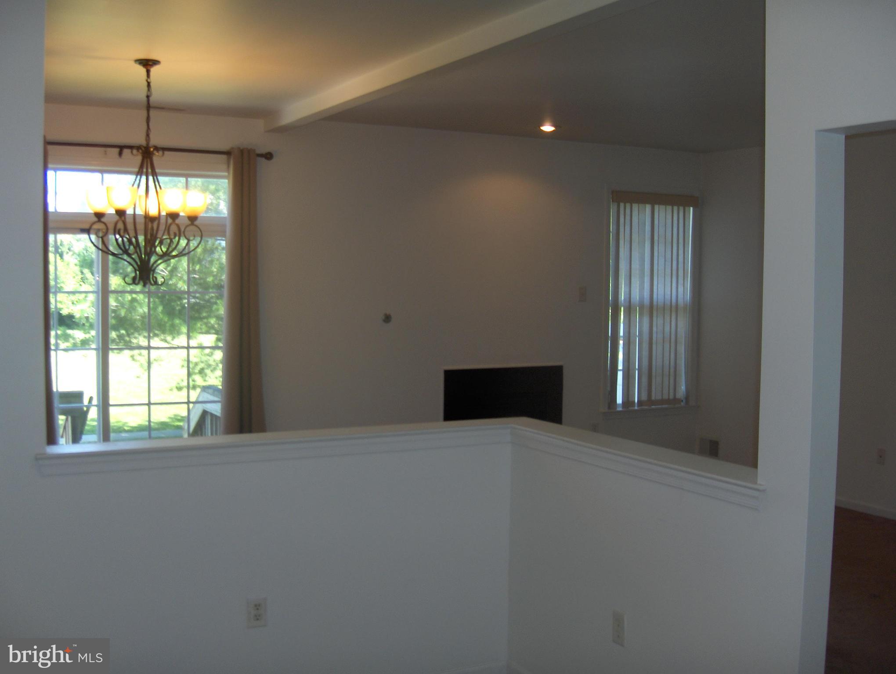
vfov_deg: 36.9
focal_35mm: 39
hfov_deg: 47.8
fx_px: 1011
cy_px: 337
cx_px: 448
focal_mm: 8
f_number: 2.8
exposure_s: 1/60
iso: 100
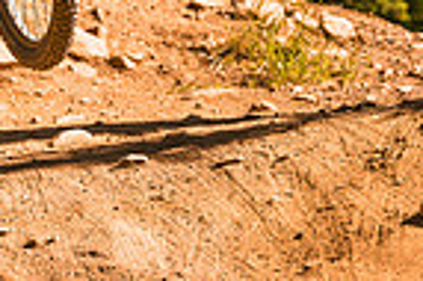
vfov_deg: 2.4
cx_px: -6
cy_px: -281
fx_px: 6655
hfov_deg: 3.6
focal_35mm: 567
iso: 160
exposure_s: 1/1000
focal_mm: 140
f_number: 2.8
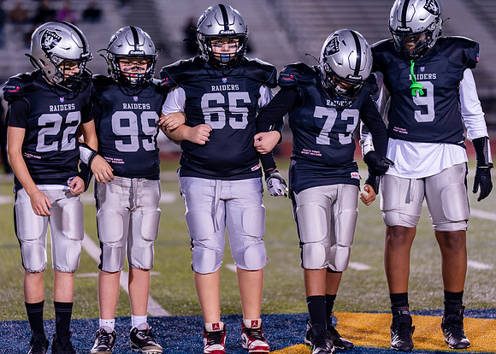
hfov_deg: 14.2
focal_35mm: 142
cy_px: 177
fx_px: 1995
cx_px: 230
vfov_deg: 10.1
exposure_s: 1/320
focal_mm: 135
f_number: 1.8
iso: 500
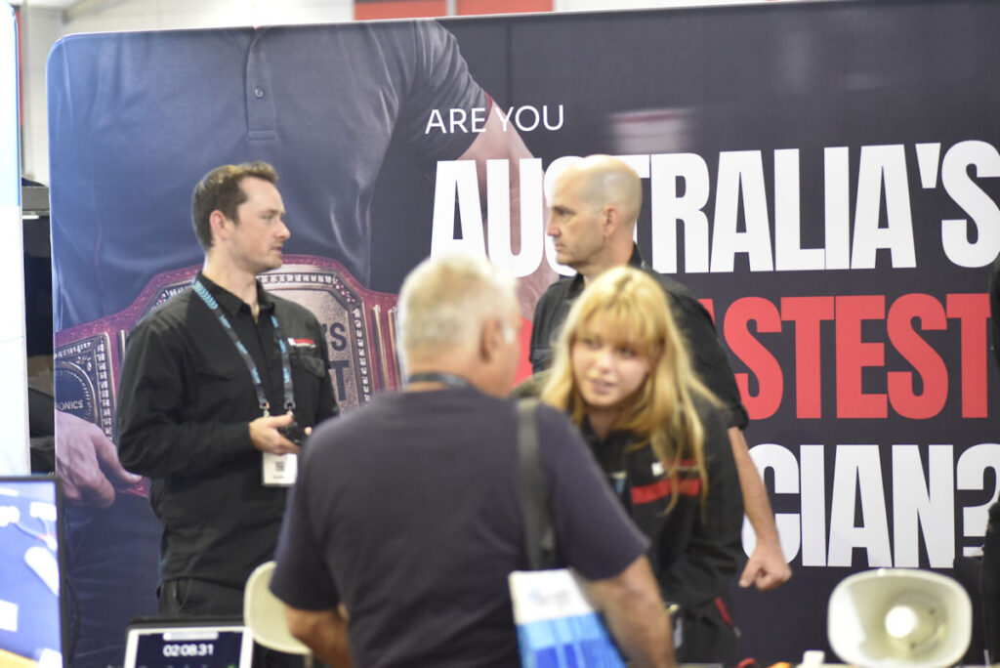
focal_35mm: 100
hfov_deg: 20.4
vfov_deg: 13.7
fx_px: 2779
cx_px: 500
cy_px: 334
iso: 6400
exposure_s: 1/80
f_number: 2.8
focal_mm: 100
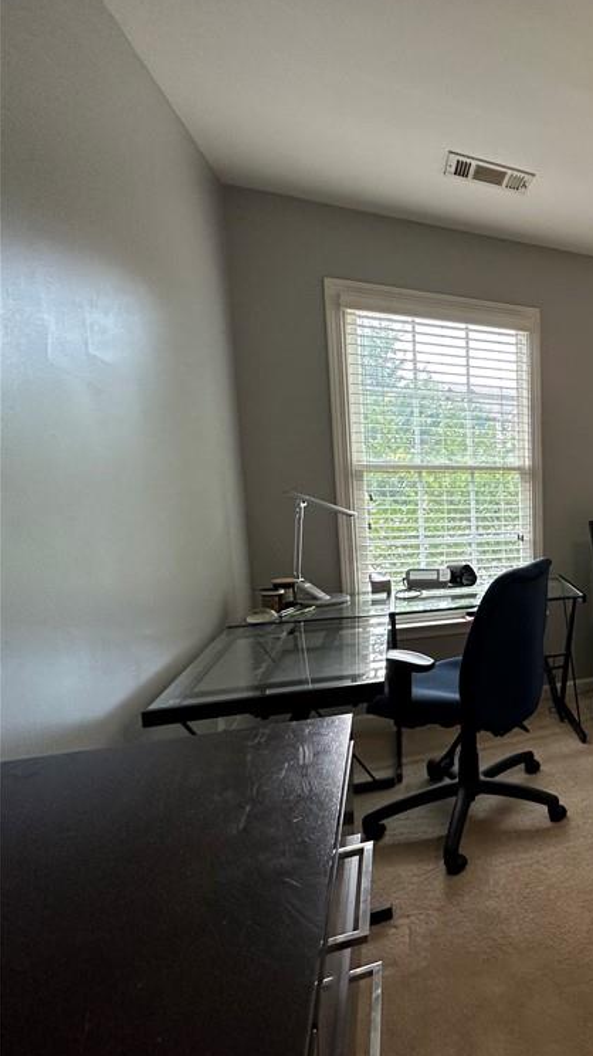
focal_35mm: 21
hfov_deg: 38.3
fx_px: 588
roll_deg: -1.3
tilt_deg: -6.8
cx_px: 725
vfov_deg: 83.9
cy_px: 527
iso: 160
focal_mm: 2.22
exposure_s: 1/120
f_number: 2.2
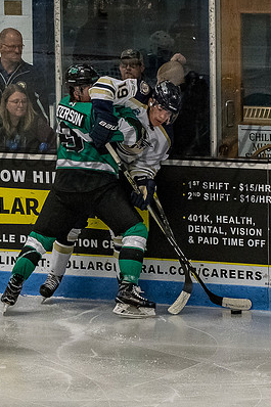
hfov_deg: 5.3
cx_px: 144
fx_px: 2938
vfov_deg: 7.9
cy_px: 179
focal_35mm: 260
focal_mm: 75
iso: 2500
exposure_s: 1/800
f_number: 4
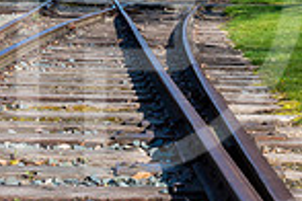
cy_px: 103
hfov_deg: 14.2
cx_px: 113
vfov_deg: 9.5
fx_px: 1208
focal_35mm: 144
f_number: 10
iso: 200
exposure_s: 1/400
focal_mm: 35
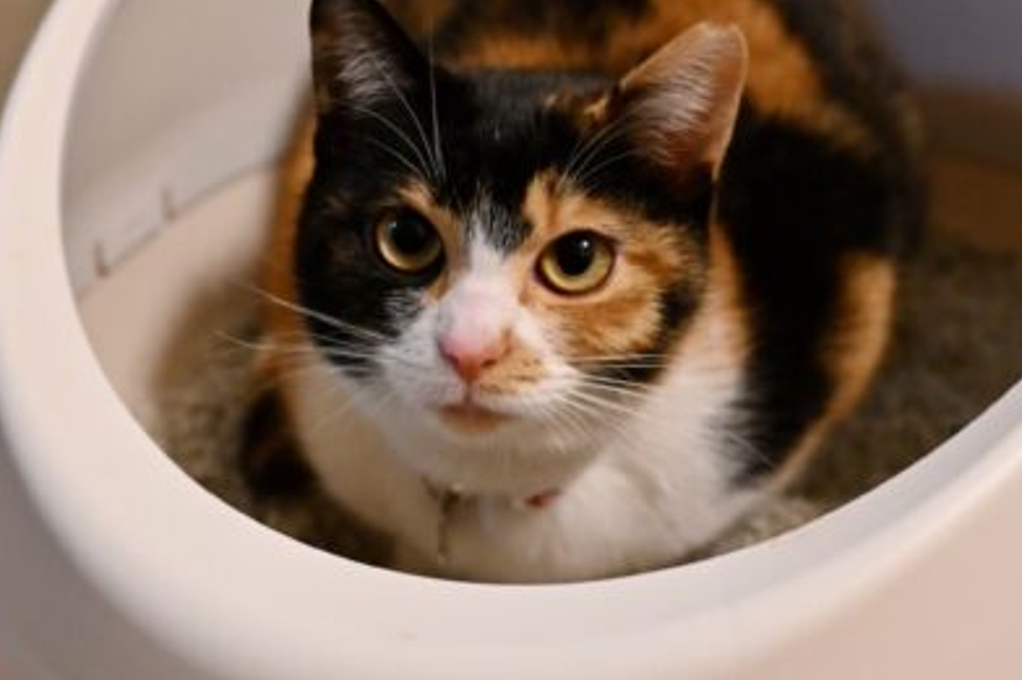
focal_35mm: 45
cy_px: 339
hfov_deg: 43.6
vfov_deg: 29.8
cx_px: 485
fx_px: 1277
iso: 3200
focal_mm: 28
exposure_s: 1/125
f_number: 2.8
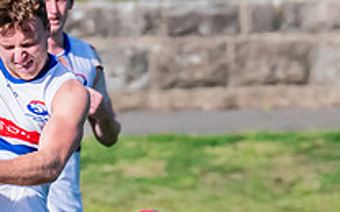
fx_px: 27044
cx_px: -36
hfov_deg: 0.7
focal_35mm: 2921
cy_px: 157
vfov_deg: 0.4
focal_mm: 420
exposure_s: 1/1600
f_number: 10
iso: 800
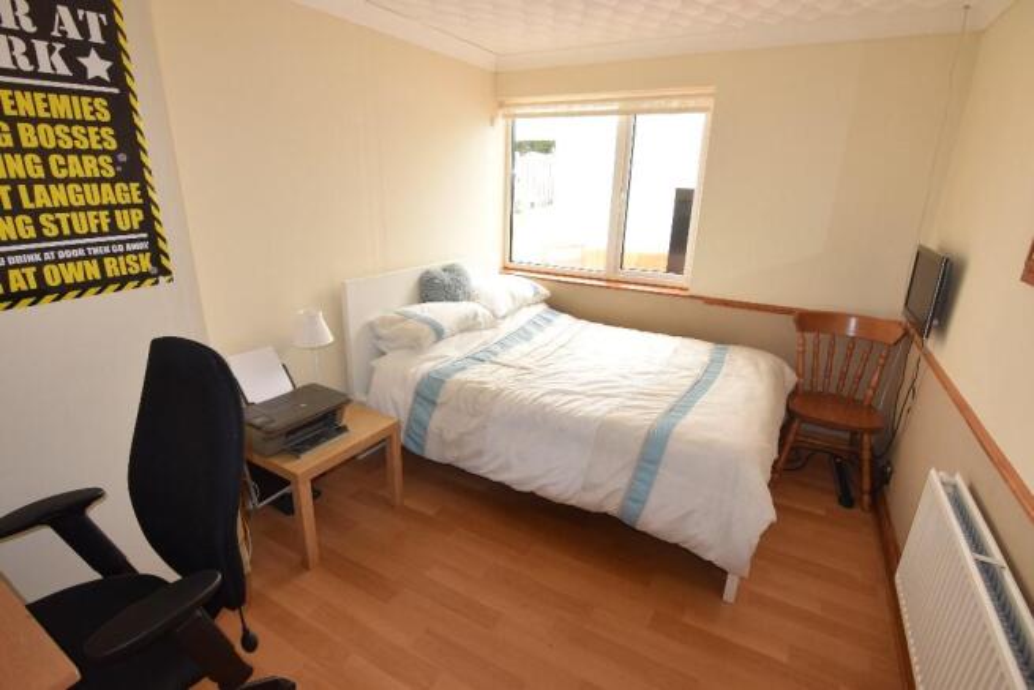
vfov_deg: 72.1
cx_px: 517
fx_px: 474
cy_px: 345
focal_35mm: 16
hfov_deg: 95.0
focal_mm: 11
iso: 450
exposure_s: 1/125
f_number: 5.6
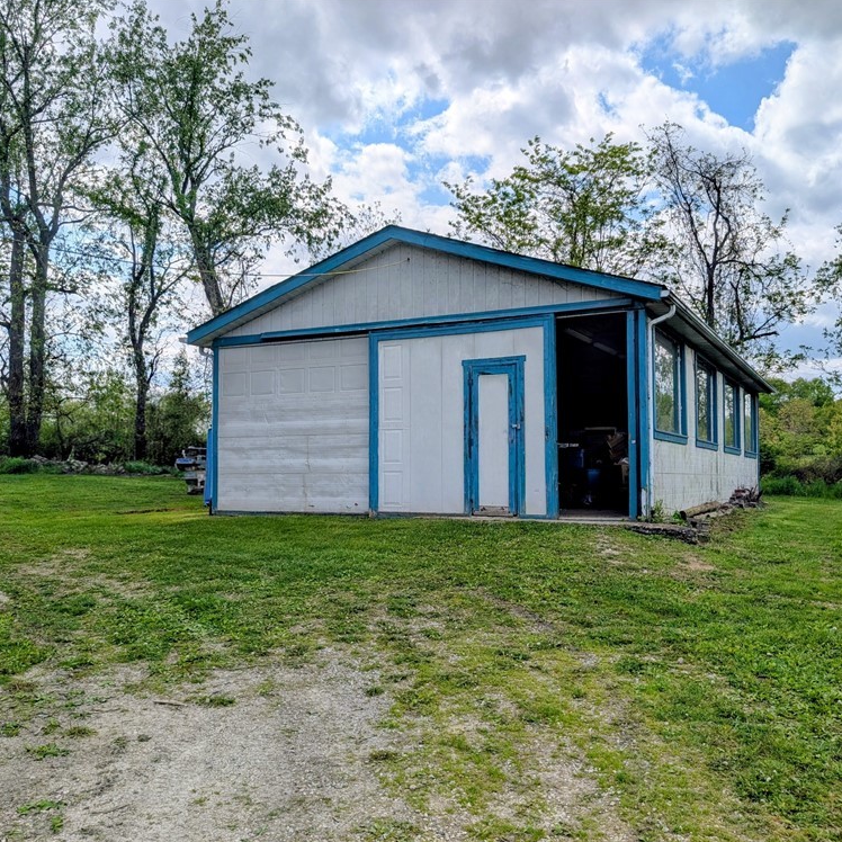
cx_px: 464
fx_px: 798
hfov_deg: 55.5
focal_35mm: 29
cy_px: 429
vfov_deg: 55.6
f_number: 1.68
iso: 22
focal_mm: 6.9
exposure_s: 1/1825
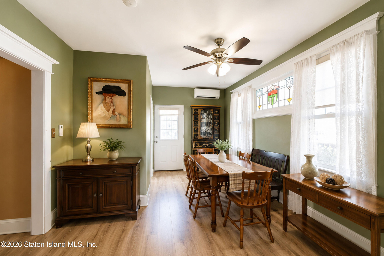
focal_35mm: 15
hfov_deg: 100.4
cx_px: 192
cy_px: 128
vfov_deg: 77.3
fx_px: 160
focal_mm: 10
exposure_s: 1/60
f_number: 8
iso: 2000
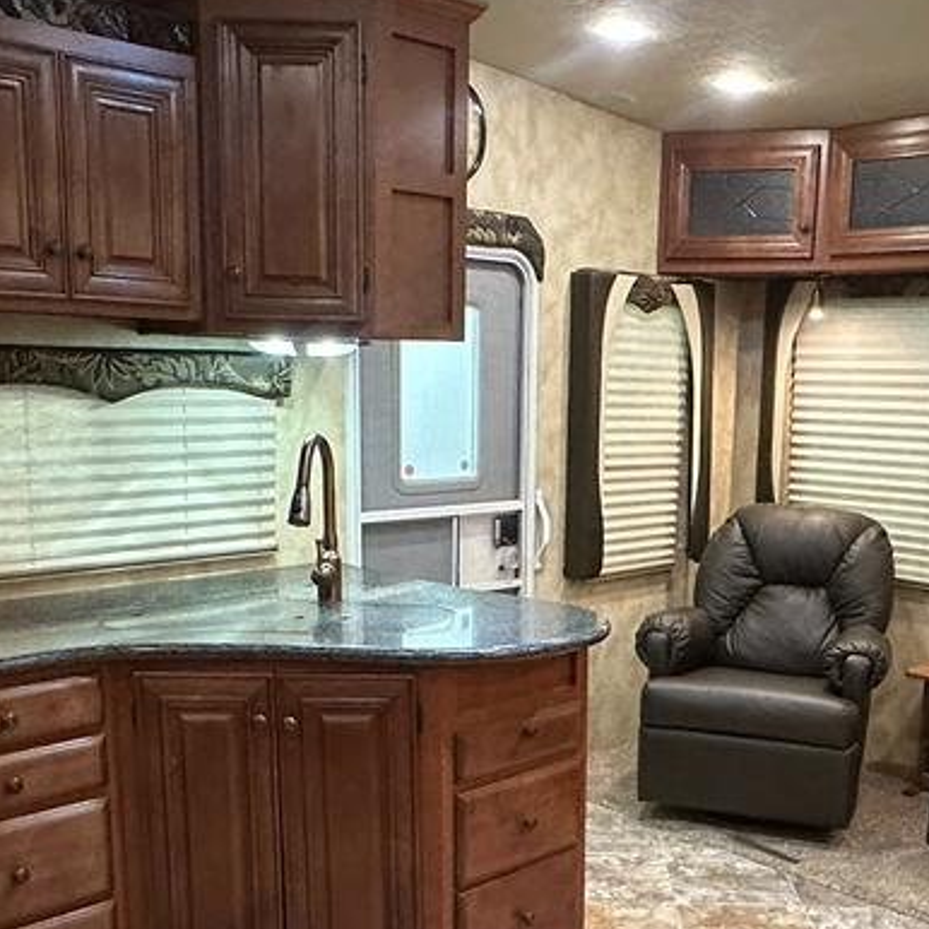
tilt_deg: -11.1
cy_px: 621
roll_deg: +0.9
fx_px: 1245
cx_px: 554
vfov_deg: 40.4
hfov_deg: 40.8
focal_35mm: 41
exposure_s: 1/58
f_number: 2.2
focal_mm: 2.22
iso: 800
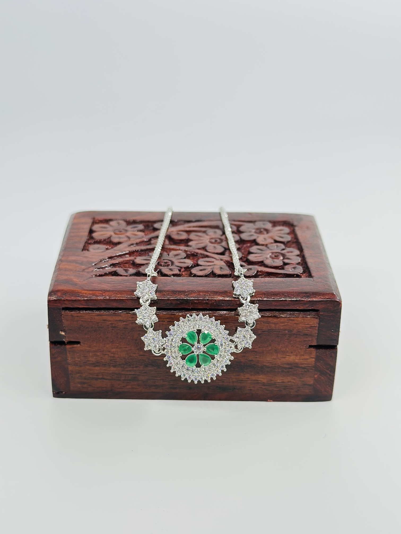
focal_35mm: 48
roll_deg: -2.1
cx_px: 200
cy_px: 267
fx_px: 741
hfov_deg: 30.3
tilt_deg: -24.0
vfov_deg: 39.7
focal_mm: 6.86
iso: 80
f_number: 1.78
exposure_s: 1/619
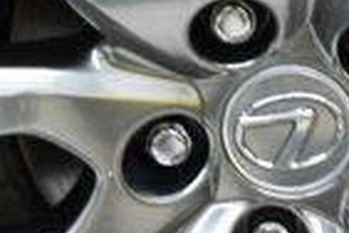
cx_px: 235
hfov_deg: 10.5
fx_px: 1900
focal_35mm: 196
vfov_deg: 7.0
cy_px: 0
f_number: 3.5
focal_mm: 18
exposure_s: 1/30
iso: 800
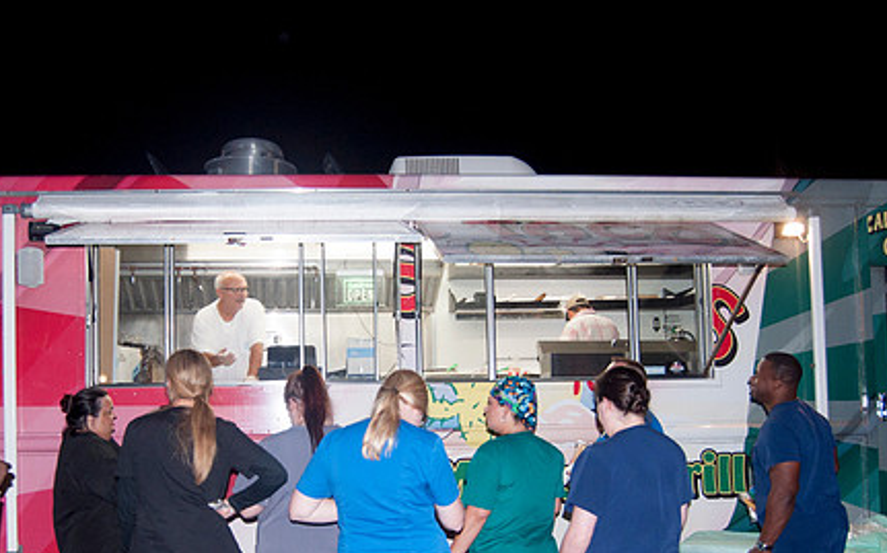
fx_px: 894
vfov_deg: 34.0
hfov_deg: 52.4
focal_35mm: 37
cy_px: 381
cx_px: 352
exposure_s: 1/60
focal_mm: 18
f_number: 3.5
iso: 400
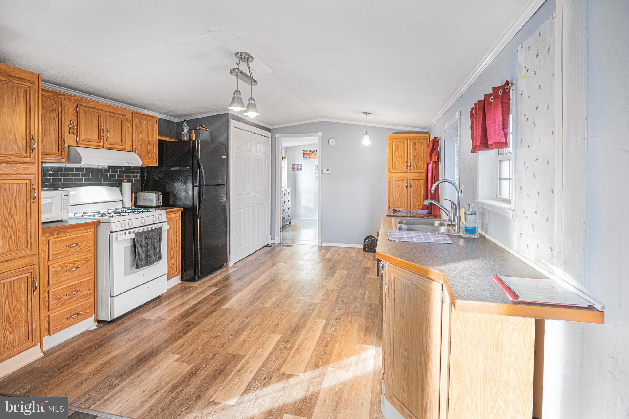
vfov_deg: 67.4
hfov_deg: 90.0
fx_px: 314
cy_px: 210
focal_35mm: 18
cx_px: 314
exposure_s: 1/60
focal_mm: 12
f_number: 3.2
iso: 1000
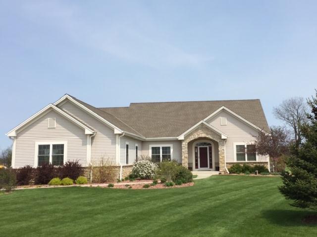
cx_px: 158
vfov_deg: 48.2
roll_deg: +2.3
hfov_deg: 61.7
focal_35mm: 29
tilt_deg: +9.3
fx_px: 266
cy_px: 118
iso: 32
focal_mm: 4.15
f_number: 2.2
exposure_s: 1/2198
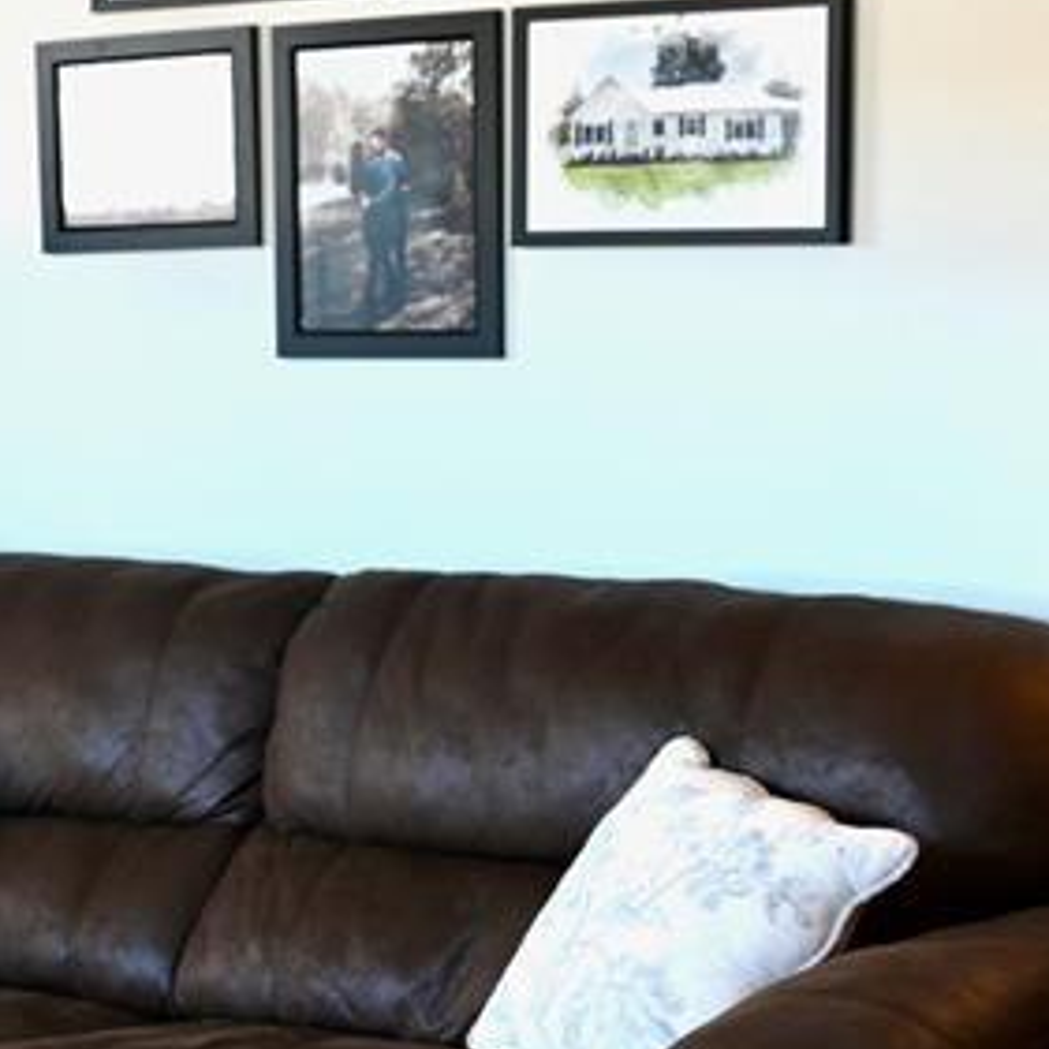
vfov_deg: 17.6
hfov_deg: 17.2
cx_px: 52
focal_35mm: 99
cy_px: 569
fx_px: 3394
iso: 280
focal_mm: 32
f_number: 4.8
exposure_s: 1/30
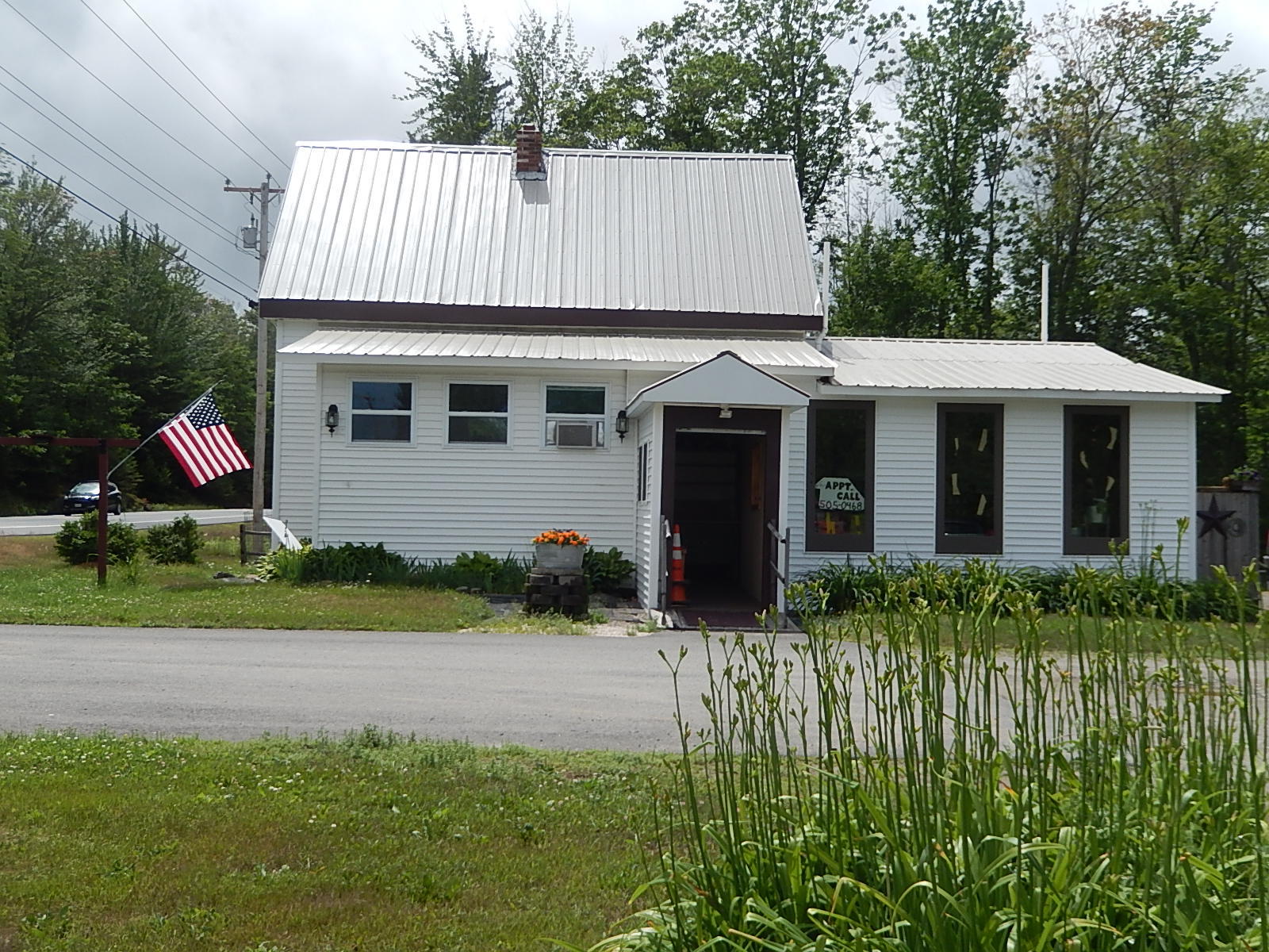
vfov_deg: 32.2
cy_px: 476
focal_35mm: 45
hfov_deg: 42.1
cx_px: 634
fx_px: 1650
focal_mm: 8.1
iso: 125
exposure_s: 1/400
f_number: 8.6
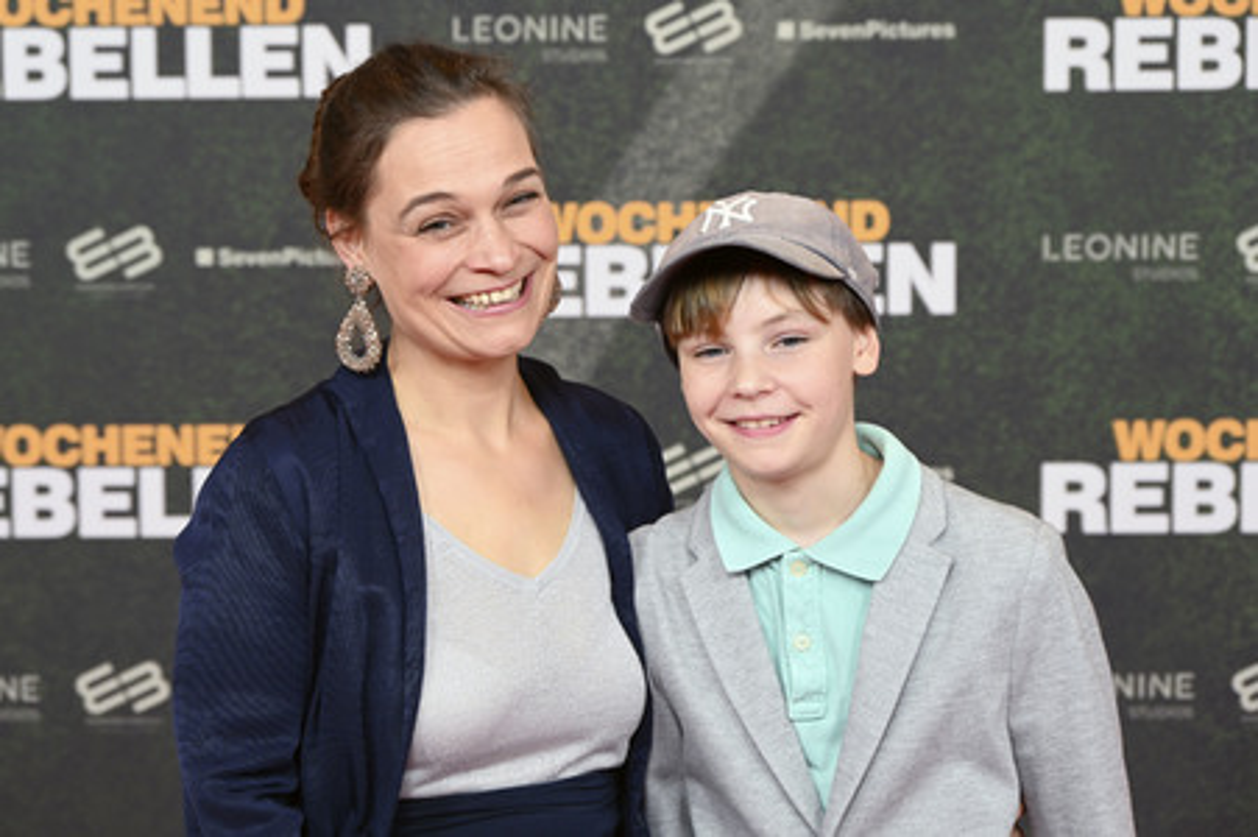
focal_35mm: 83
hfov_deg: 24.5
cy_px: 418
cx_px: 629
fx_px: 2898
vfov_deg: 16.4
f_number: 6.3
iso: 1000
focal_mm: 83
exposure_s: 1/200
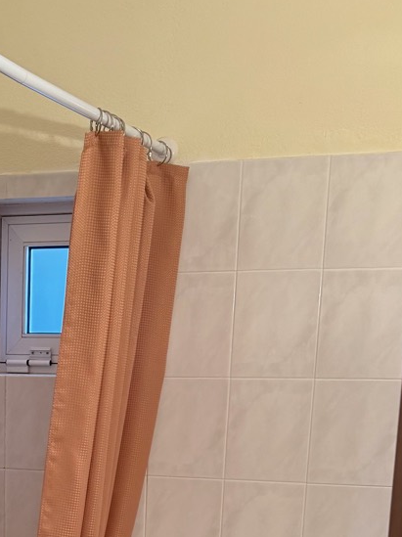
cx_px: 2
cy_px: 590
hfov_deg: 20.3
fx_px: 1085
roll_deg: +0.4
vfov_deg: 25.7
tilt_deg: -11.9
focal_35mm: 70
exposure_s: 1/100
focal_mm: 6.76
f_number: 1.78
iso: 200
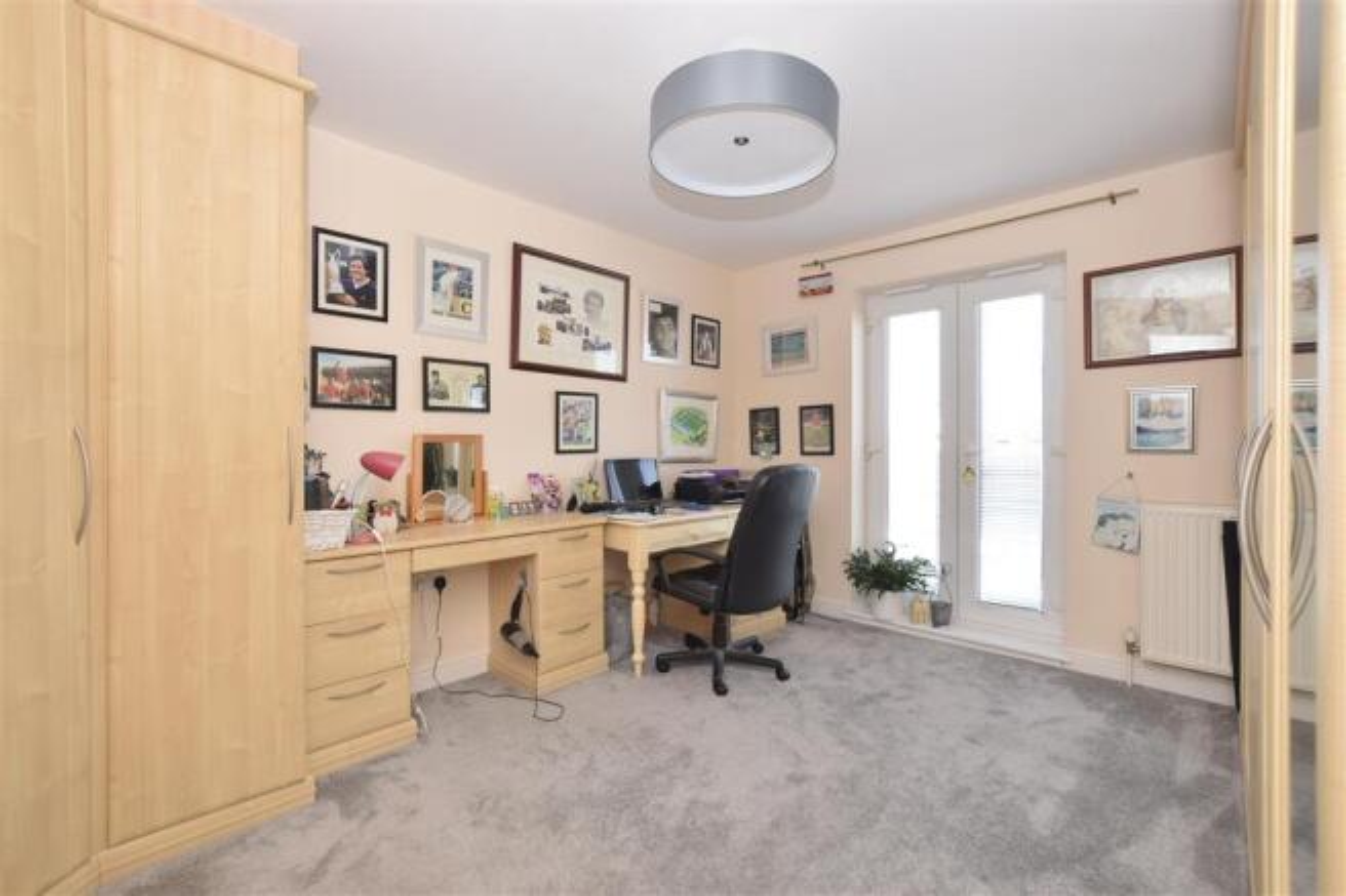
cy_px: 448
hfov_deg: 100.4
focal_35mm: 15
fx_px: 561
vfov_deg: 77.3
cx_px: 673
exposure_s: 1/40
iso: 500
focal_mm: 10
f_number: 9
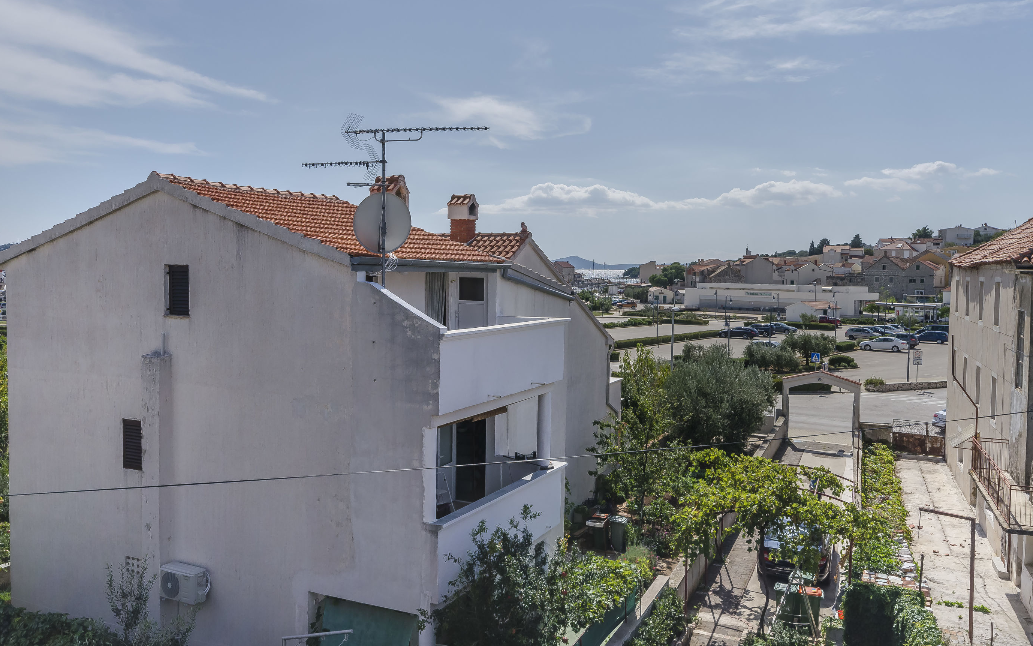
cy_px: 307
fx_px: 873
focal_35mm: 31
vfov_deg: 40.6
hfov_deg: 61.2
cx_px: 518
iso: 200
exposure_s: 1/800
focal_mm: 20
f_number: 10
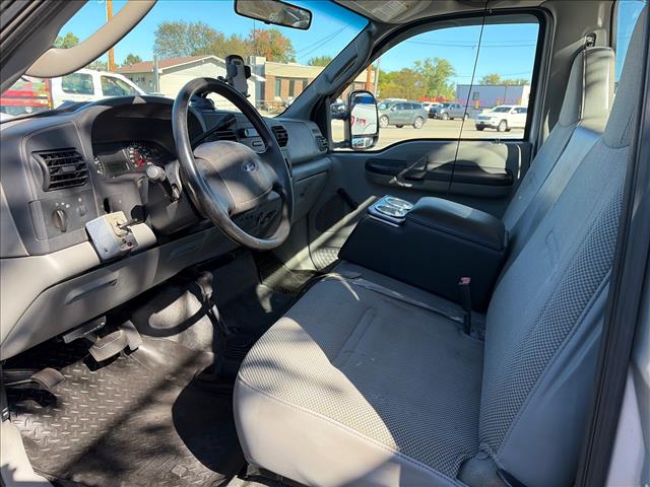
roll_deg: -2.4
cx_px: 325
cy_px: 244
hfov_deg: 67.3
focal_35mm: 26
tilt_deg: -16.1
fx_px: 488
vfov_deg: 53.1
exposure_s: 1/586
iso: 64
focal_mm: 5.96
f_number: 1.6
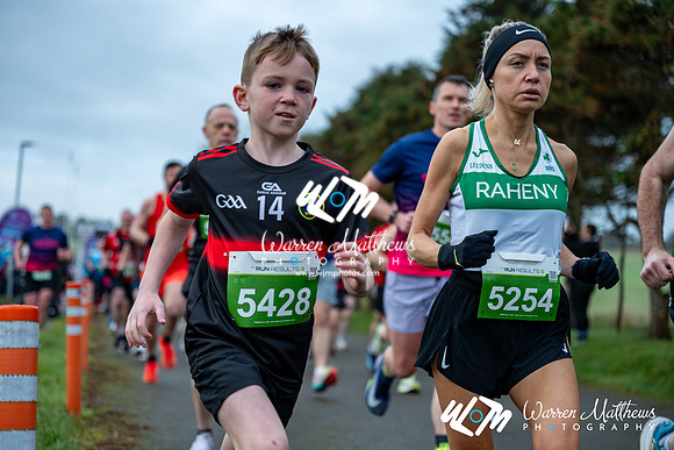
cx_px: 337
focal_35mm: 70
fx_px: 1311
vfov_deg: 19.5
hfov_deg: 28.8
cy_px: 225
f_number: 2.8
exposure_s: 1/1250
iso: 360
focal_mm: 70
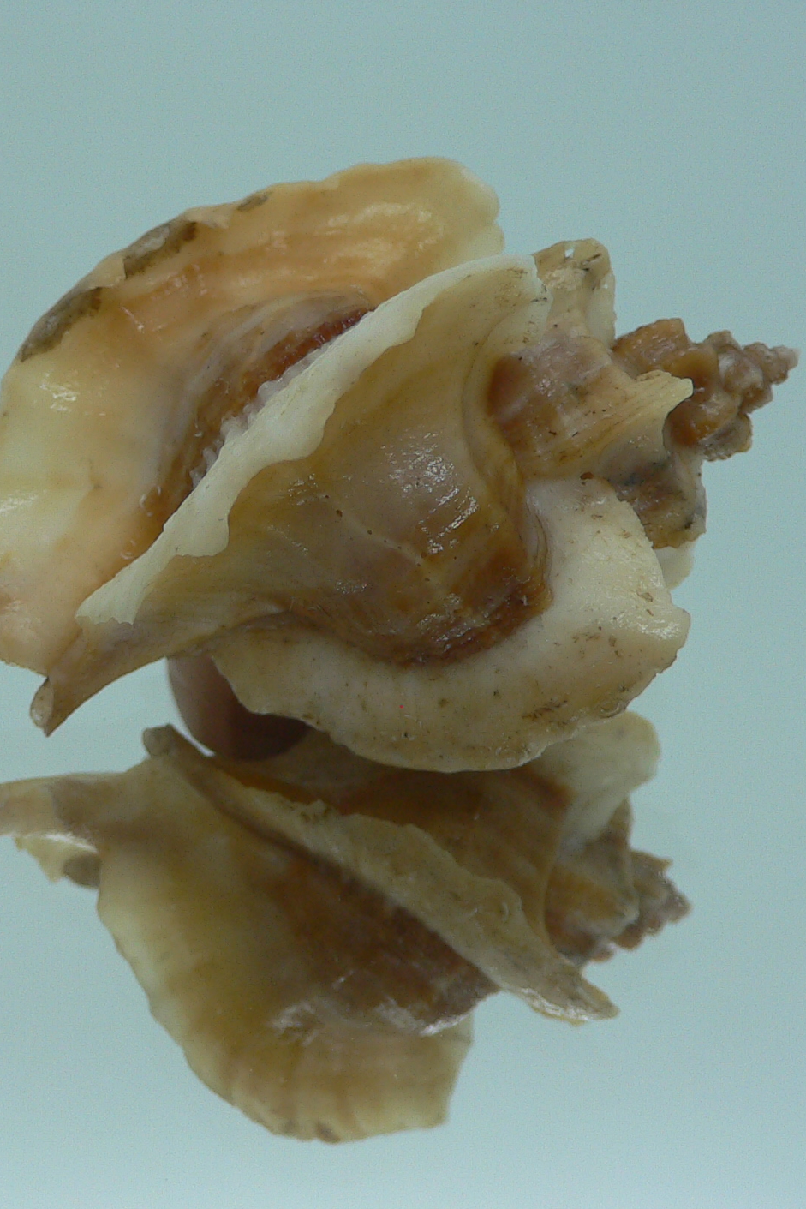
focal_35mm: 52
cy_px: 579
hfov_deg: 25.9
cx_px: 305
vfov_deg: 38.2
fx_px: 1746
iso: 80
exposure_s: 1/60
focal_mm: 4.6
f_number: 2.8
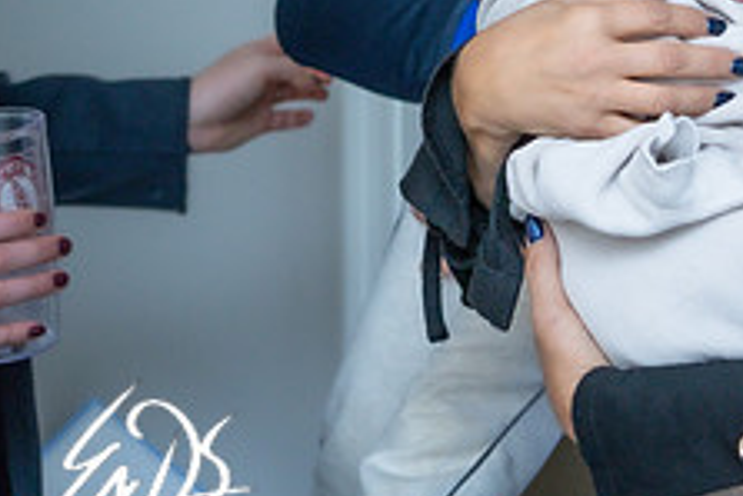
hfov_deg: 15.1
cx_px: 950
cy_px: -62
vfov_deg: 10.4
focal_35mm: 130
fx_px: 2685
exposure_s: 1/125
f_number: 2.8
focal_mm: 50
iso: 1600
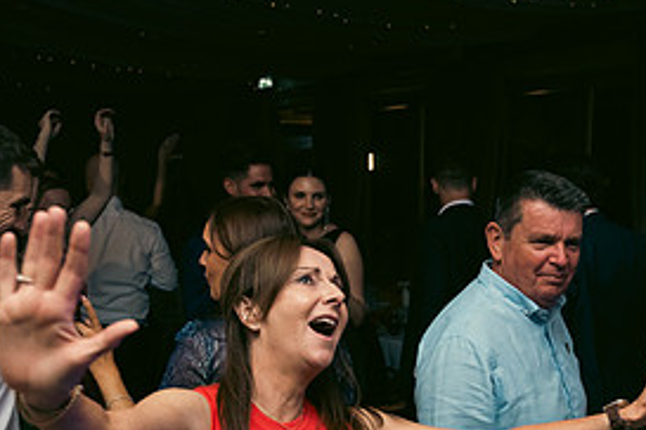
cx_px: 509
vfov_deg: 25.8
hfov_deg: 37.6
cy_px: 370
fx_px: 915
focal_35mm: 51
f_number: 3.5
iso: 800
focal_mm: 24
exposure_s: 1/160
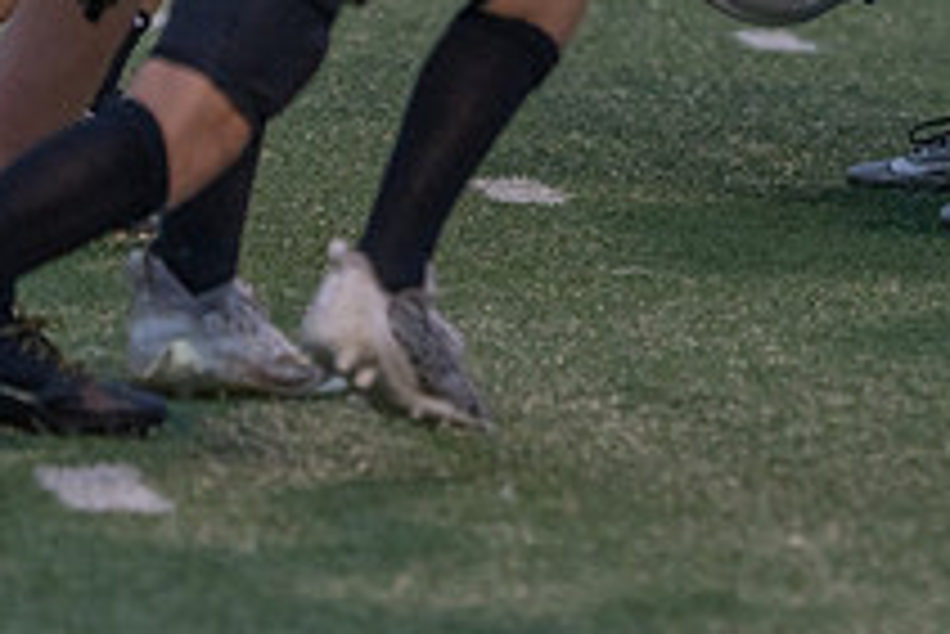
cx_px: 1040
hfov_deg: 2.5
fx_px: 21943
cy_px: -223
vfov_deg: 1.7
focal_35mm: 831
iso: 3200
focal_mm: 303
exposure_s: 1/1000
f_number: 5.6
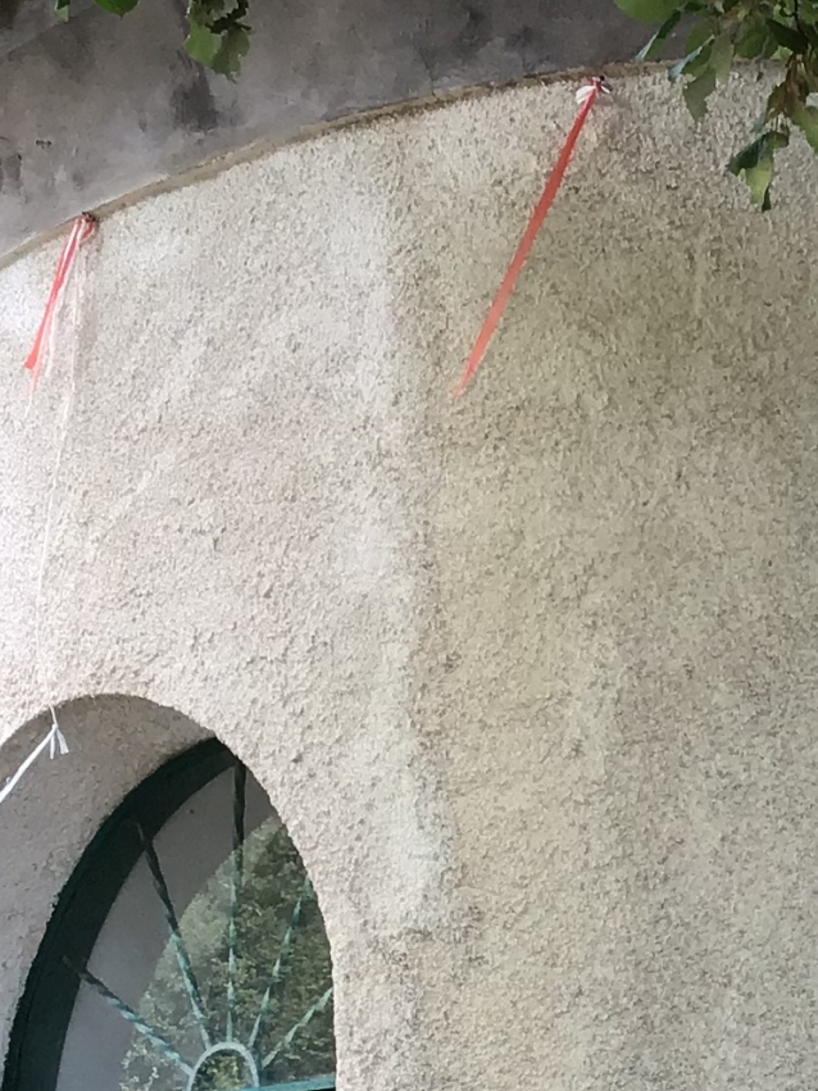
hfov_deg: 14.1
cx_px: 941
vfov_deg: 18.8
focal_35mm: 102
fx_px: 3215
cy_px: 1087
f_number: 2.4
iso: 32
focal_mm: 3.3
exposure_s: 1/100
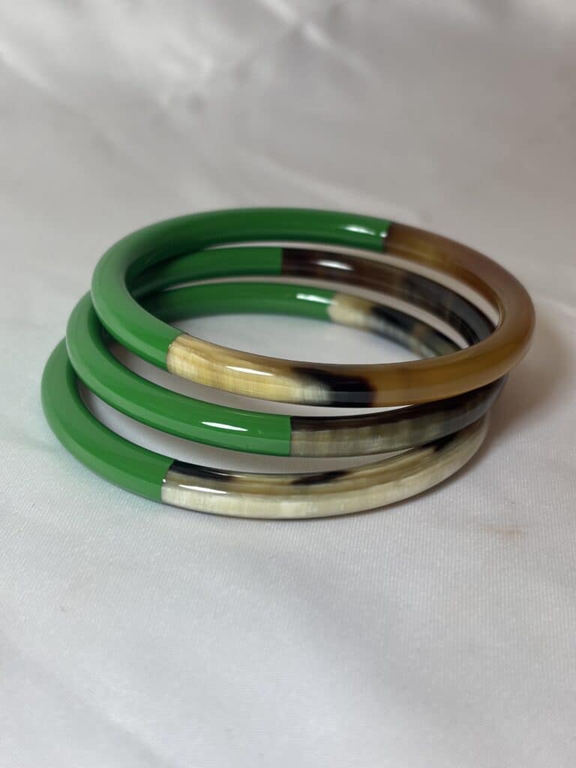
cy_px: 384
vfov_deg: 36.8
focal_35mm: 52
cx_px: 288
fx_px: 1154
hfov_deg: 28.0
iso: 32
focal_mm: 5.96
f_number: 1.6
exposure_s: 1/170
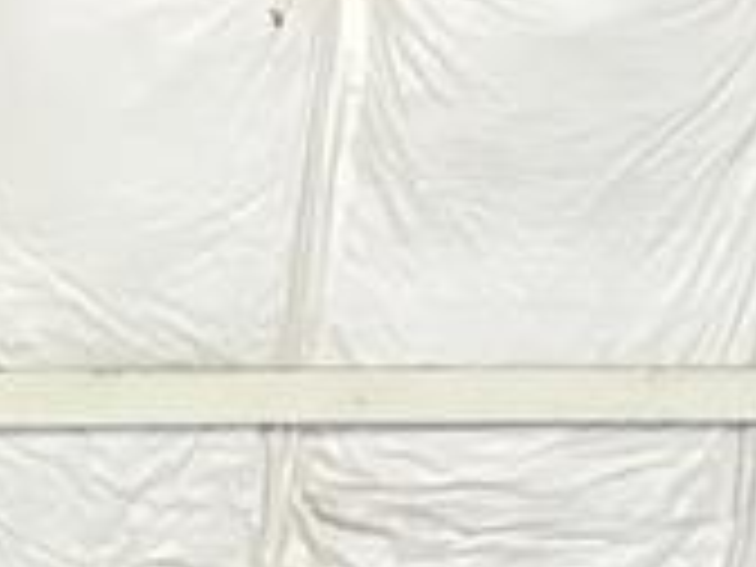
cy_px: 972
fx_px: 2577
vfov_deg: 11.7
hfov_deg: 14.9
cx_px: -526
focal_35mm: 118
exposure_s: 1/30
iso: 64
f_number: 2.4
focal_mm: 3.3
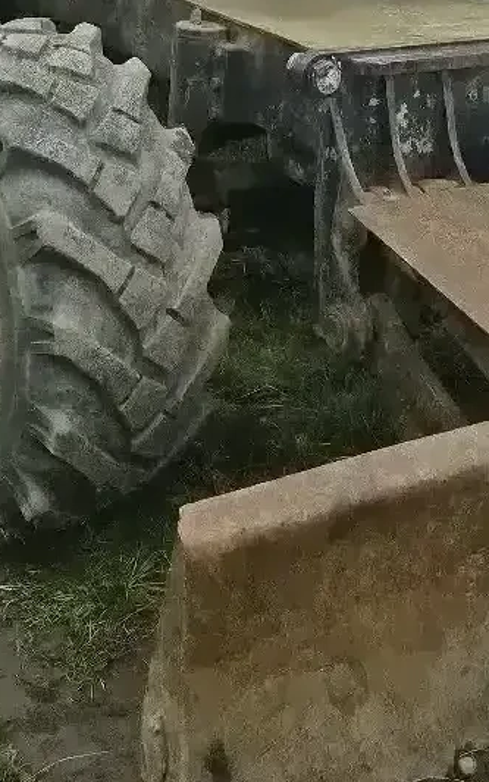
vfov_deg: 28.5
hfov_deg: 21.2
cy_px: -186
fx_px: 1301
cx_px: 154
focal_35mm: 61
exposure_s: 1/556
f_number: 1.7
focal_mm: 6.3
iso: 12
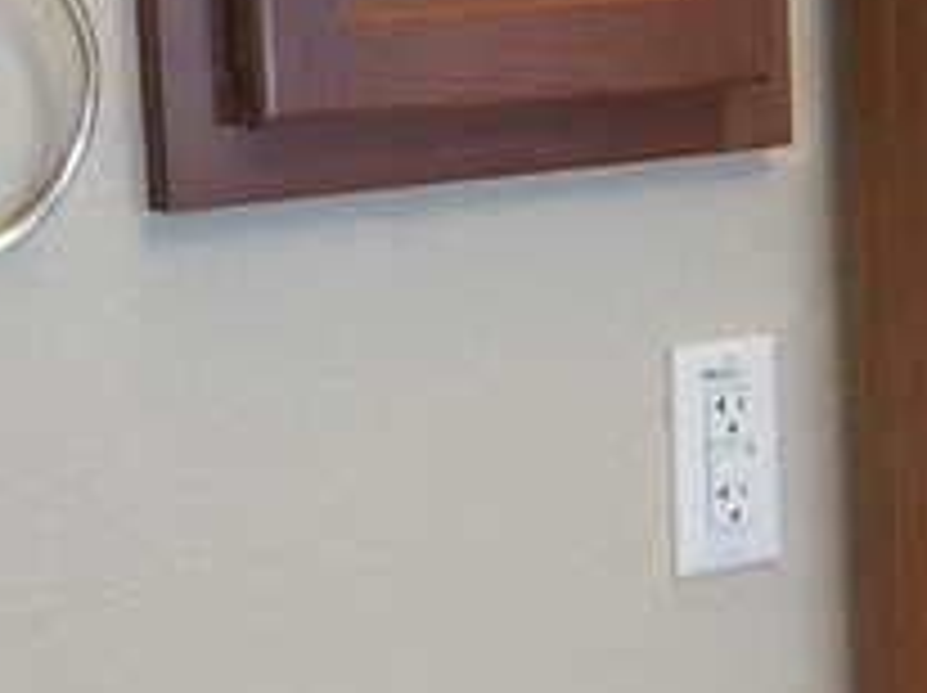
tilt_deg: -11.6
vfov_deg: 7.3
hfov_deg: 9.3
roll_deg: +0.3
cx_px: 1652
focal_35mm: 203
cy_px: 702
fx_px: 5430
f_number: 2.2
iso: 32
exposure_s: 1/15
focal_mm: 4.15
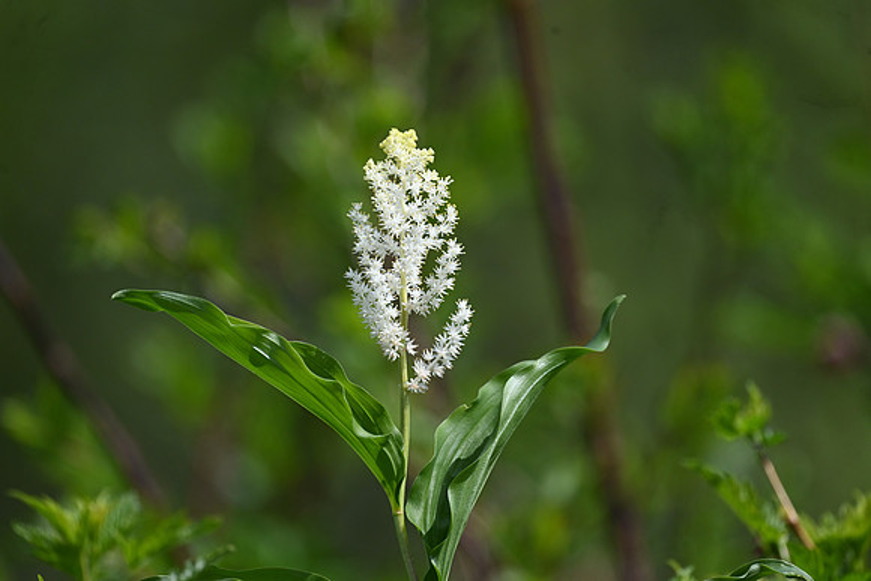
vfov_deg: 2.3
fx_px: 14519
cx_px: 436
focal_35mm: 600
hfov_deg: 3.4
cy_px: 290
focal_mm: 600
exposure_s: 1/3200
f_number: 6.3
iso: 800
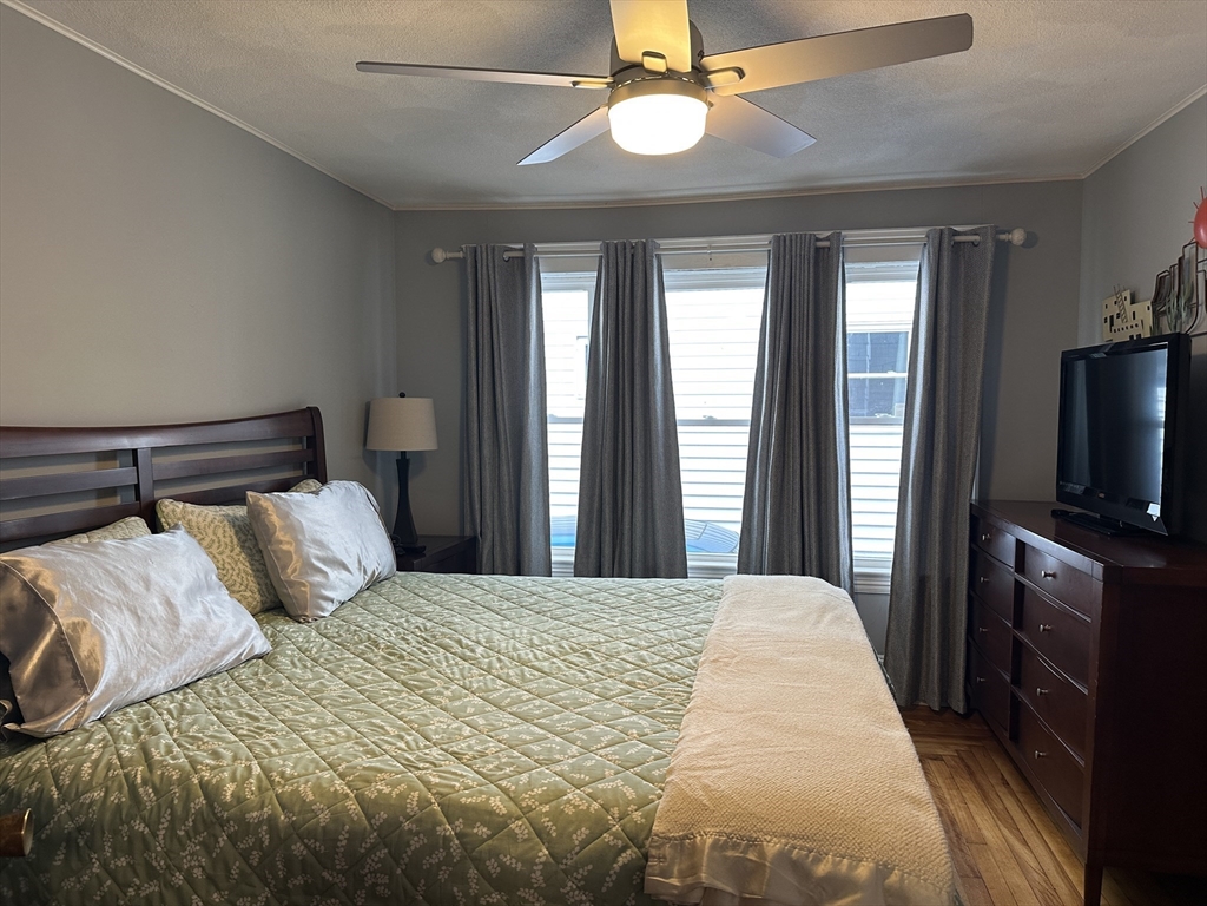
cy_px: 453
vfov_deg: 56.8
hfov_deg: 71.6
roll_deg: -0.2
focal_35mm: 24
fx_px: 837
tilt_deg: -1.7
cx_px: 604
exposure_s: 1/60
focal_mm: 6.86
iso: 160
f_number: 1.78
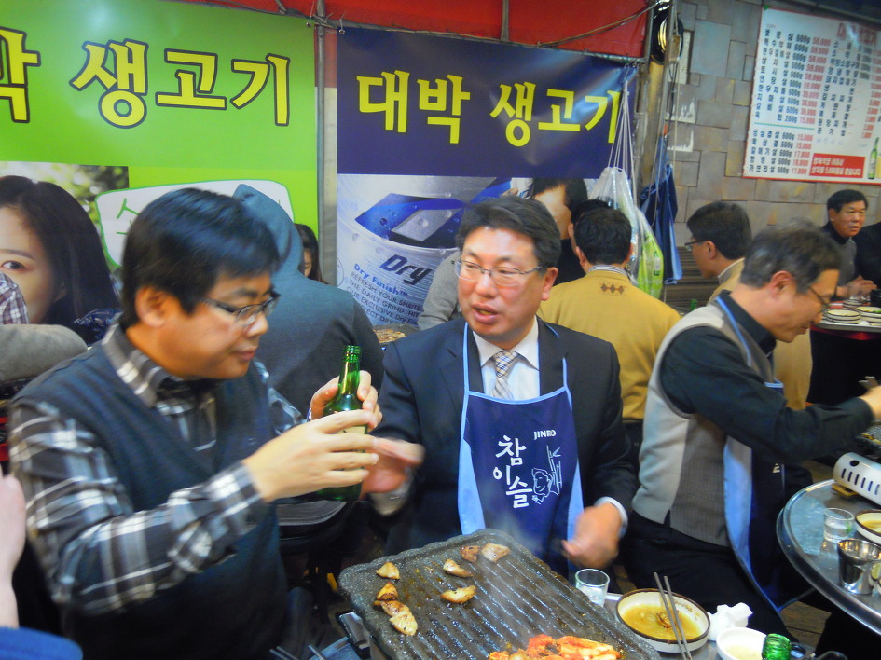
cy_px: 330
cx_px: 440
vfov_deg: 49.7
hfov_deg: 63.5
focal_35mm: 28
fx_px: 712
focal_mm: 5
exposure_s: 1/13
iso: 400
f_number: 2.7
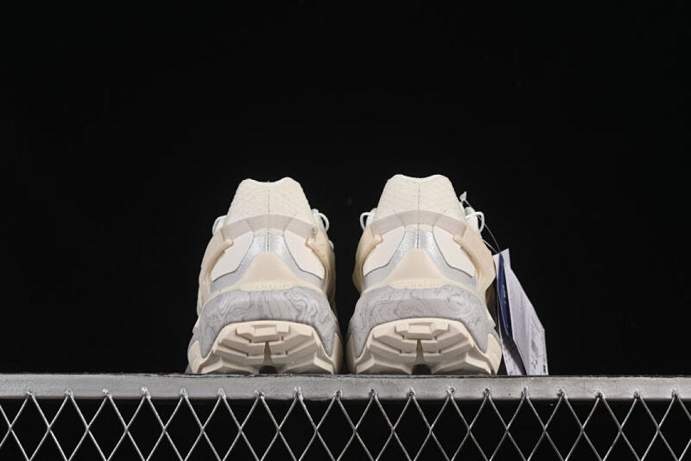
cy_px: 230
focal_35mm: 75
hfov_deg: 27.0
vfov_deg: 18.2
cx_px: 346
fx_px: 1439
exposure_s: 1/80
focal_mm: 50
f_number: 8
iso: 160
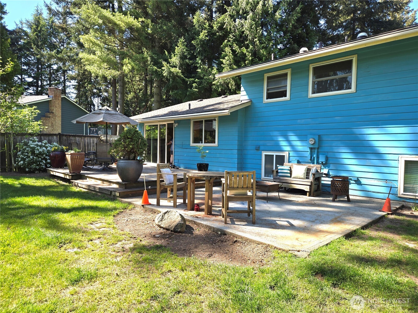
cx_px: 209
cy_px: 156
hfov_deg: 73.9
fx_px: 278
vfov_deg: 58.9
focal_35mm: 23
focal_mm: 5.4
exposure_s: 1/476
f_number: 1.8
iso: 25
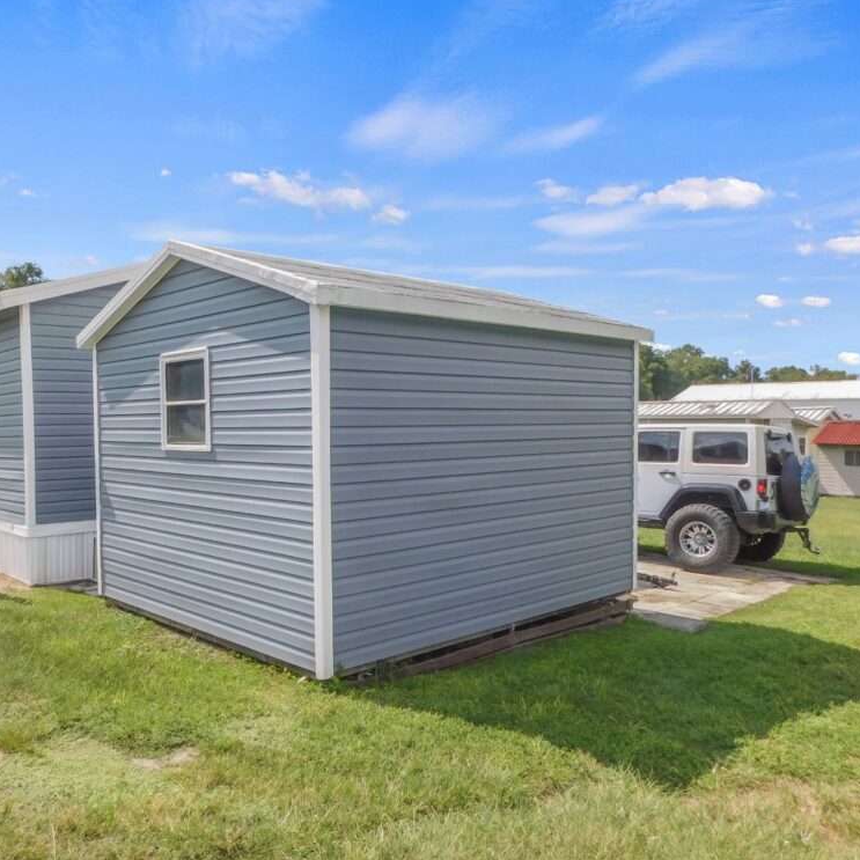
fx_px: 787
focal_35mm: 28
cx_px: 310
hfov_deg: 56.4
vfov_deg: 57.3
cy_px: 417
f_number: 3
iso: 125
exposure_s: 1/1500
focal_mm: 4
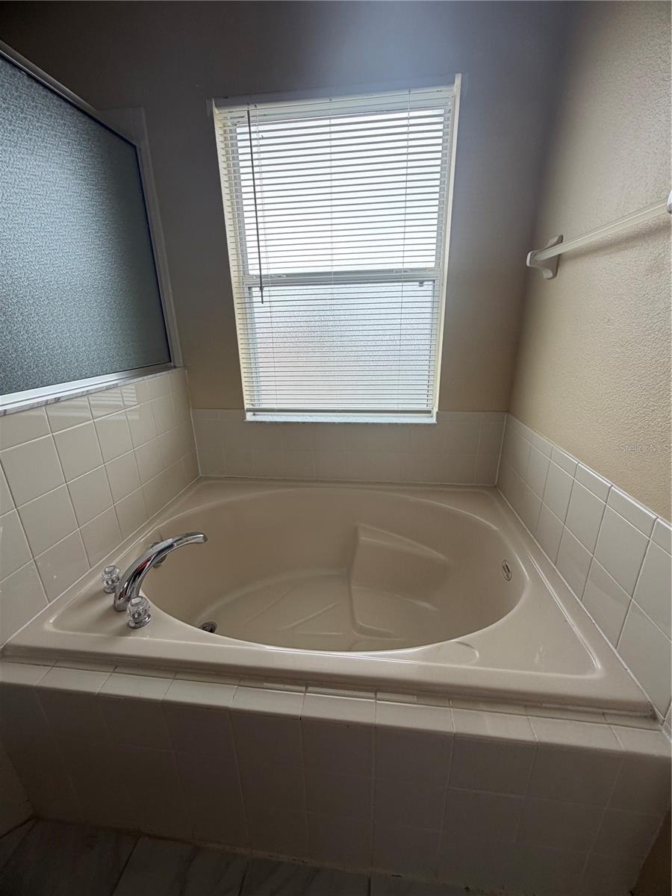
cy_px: 448
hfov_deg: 85.7
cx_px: 336
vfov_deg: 102.1
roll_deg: +0.7
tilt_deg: -17.4
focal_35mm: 14
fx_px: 362
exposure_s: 1/121
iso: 50
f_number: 2.2
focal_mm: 2.22
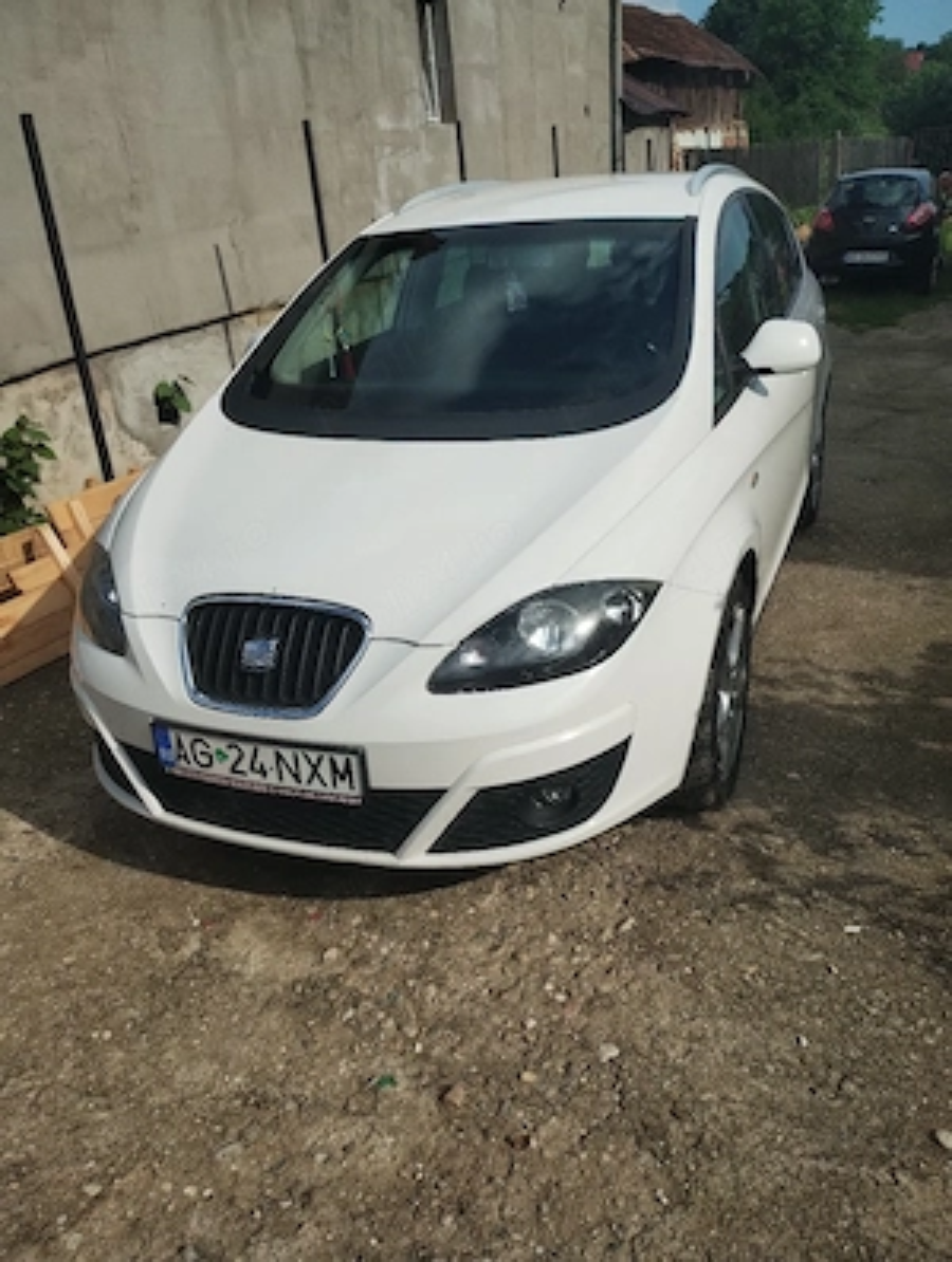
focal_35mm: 28
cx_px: 476
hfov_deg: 49.9
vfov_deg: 63.4
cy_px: 631
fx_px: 1023
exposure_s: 1/909
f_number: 1.8
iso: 100
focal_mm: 4.27
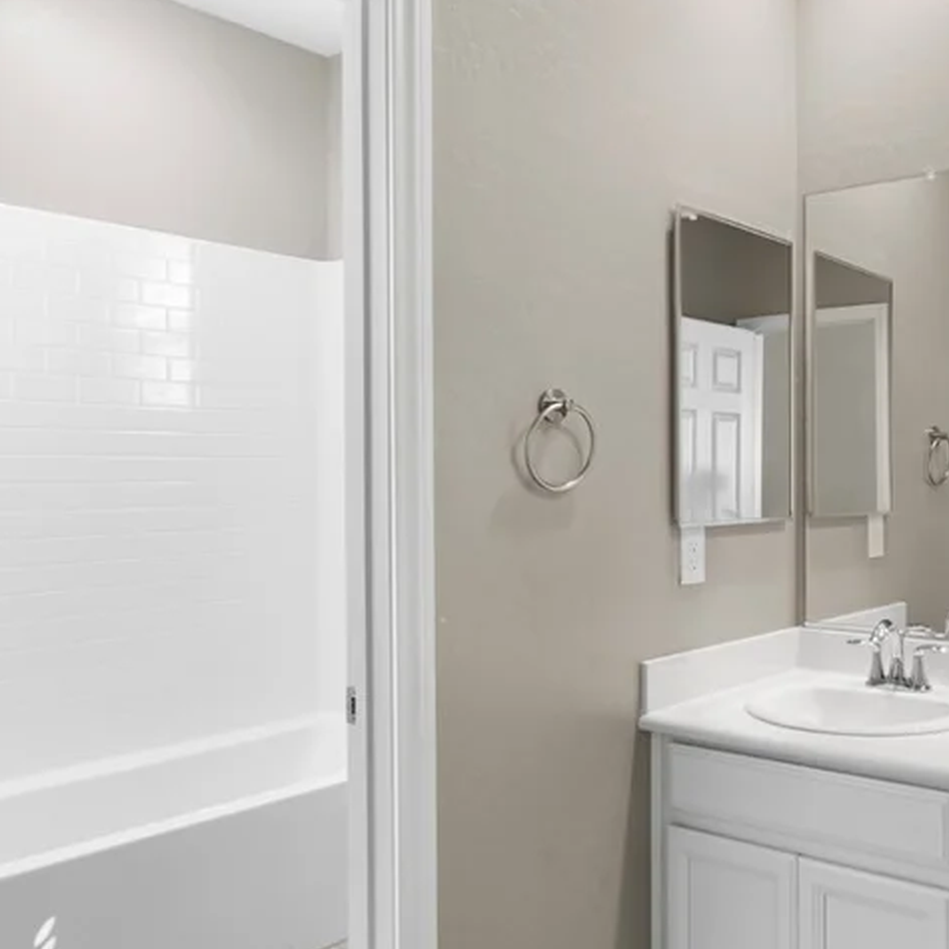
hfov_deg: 45.1
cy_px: 480
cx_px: 857
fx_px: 1024
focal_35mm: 33
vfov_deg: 49.7
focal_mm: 18
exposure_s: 1/4
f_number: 8
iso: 400
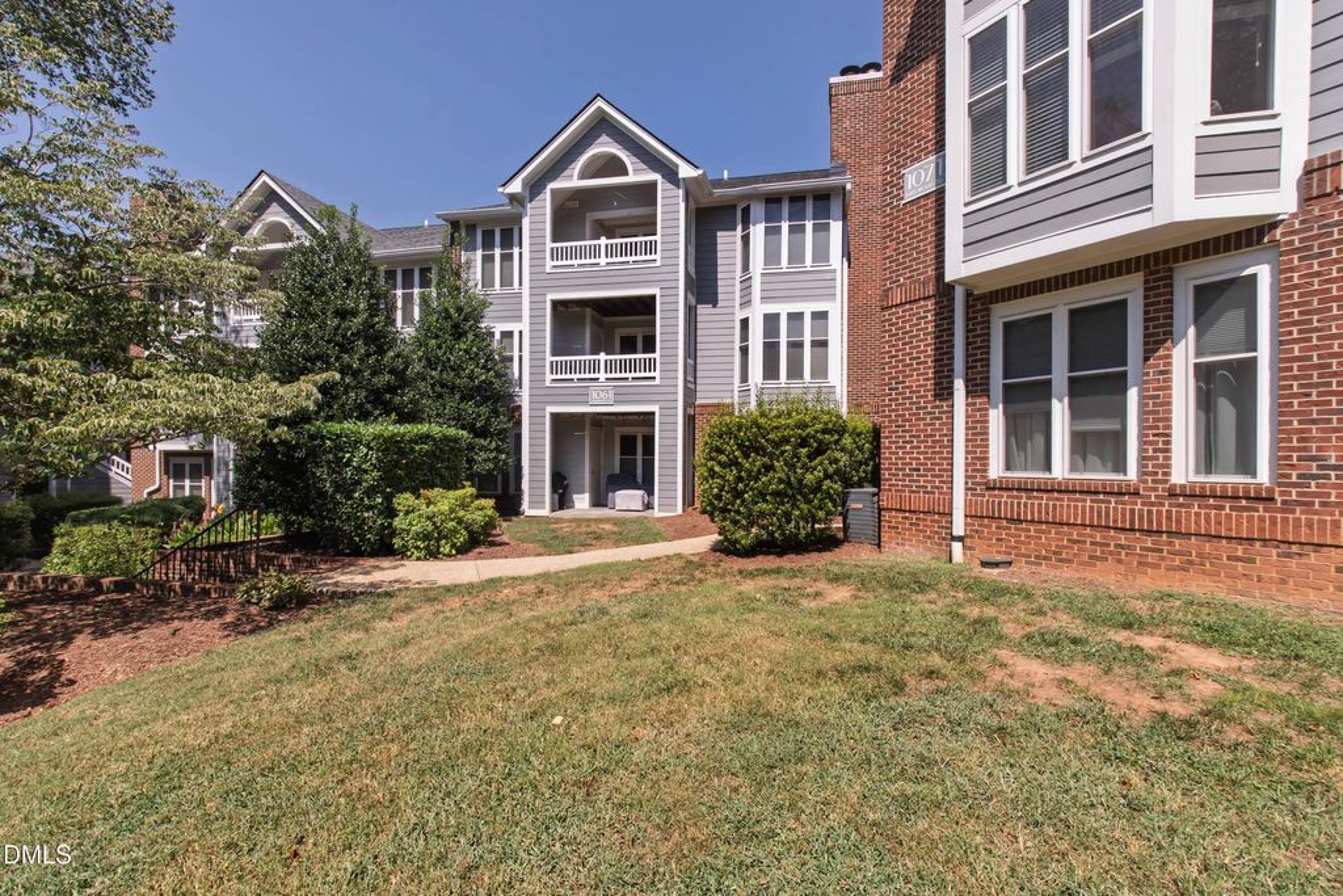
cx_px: 672
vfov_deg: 77.3
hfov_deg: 100.4
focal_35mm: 15
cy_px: 448
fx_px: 560
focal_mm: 10
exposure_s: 1/200
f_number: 8
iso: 100
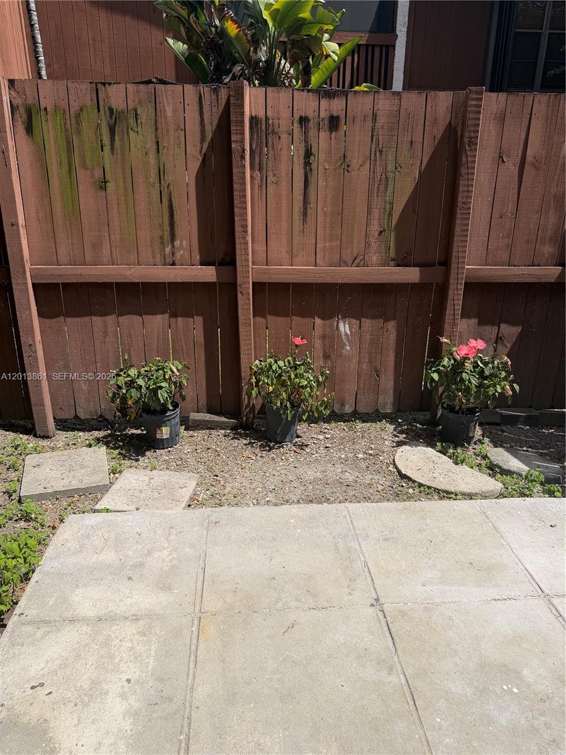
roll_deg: -1.3
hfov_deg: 56.8
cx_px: 283
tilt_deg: -20.8
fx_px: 523
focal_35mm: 24
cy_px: 378
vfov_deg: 71.6
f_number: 1.78
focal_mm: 6.76
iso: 80
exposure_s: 1/6173
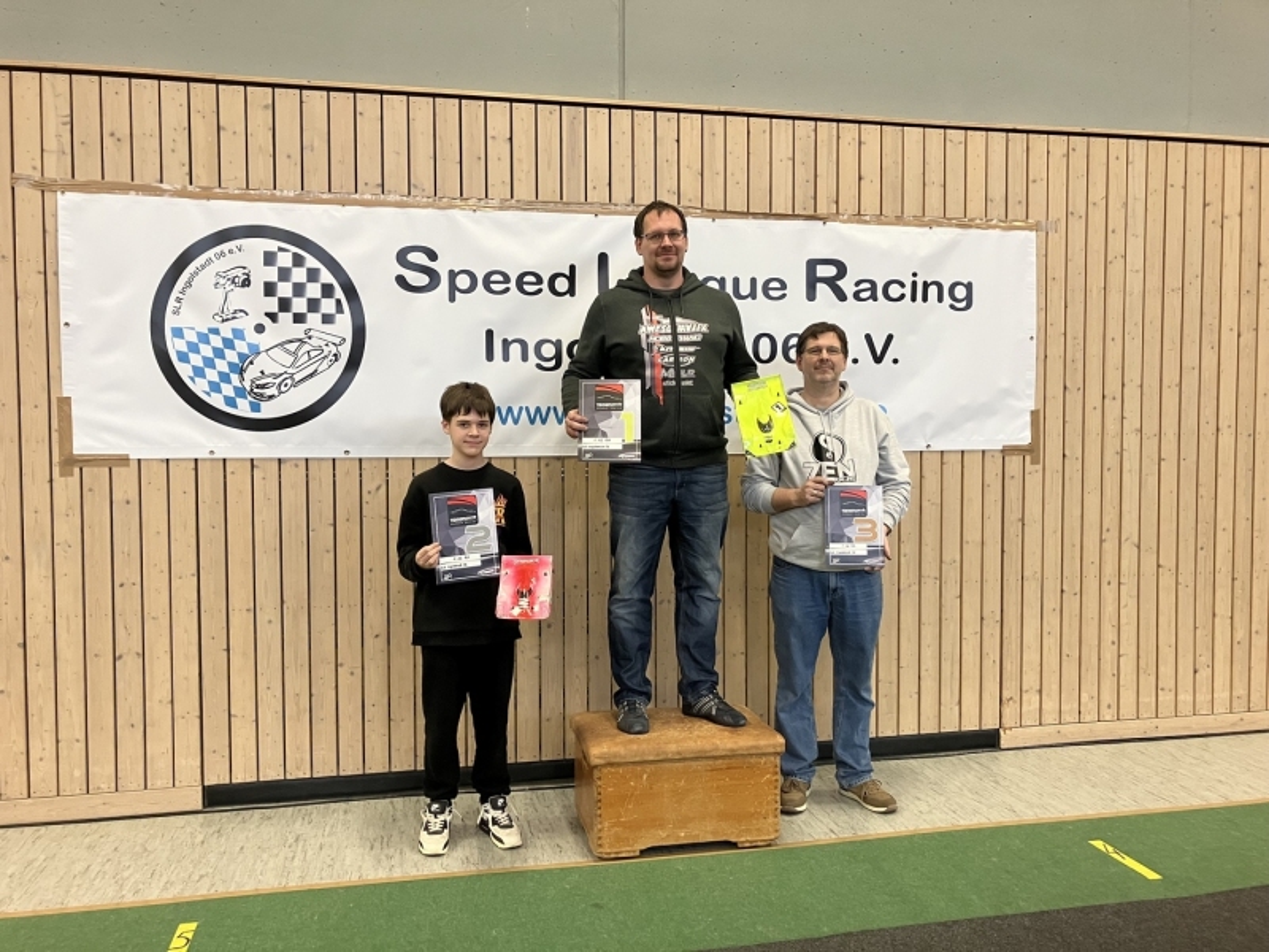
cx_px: 634
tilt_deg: -1.5
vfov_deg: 49.7
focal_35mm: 28
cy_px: 476
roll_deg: +0.4
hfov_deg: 63.4
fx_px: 1026
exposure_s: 1/50
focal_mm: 3.99
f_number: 1.8
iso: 125
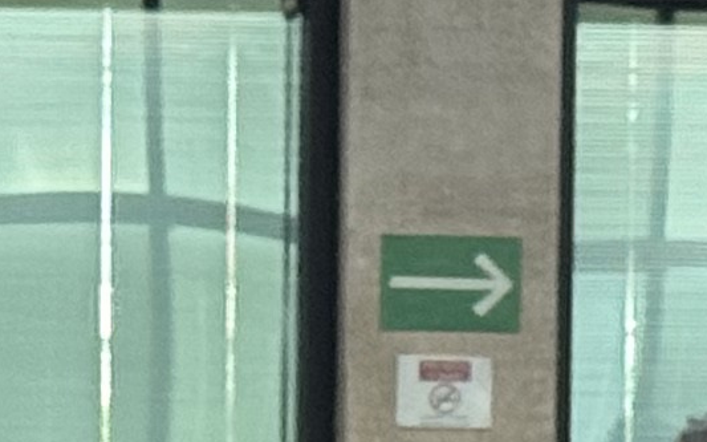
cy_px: 1096
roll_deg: -0.9
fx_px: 7417
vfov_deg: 3.4
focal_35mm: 385
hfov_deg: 5.5
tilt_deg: -4.8
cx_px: 565
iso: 320
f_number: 1.78
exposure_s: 1/40
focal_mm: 6.76
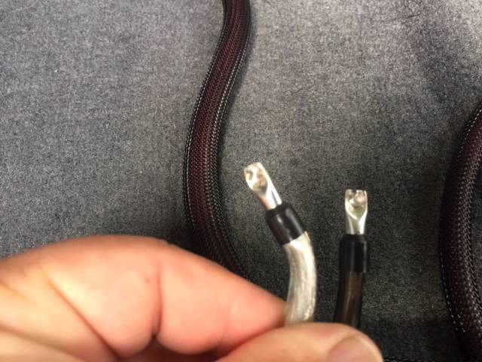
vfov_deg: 48.2
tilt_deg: -56.5
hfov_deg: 61.7
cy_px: 181
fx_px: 404
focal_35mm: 29
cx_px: 241
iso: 32
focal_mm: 4.15
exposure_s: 1/30
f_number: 2.2
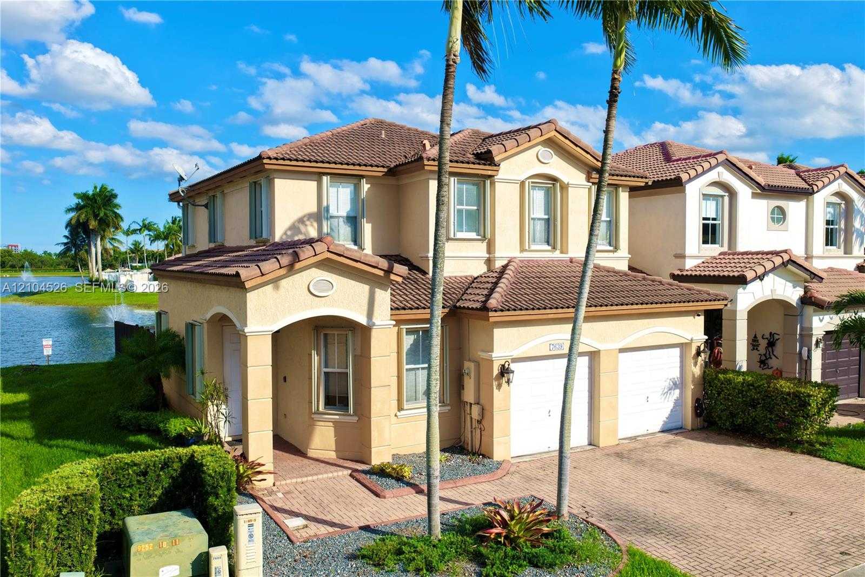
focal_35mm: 28
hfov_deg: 65.5
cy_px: 288
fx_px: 673
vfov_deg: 46.4
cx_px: 432
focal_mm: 14.45
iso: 100
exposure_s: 1/1000
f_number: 2.8
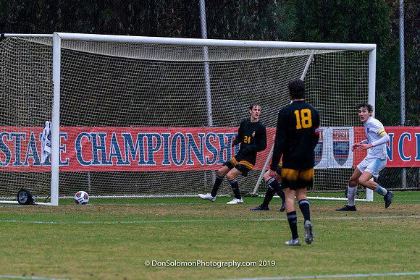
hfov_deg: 6.4
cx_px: 158
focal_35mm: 324
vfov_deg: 4.3
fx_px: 3775
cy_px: 147
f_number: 5.6
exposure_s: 1/1000
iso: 3200
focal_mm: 247
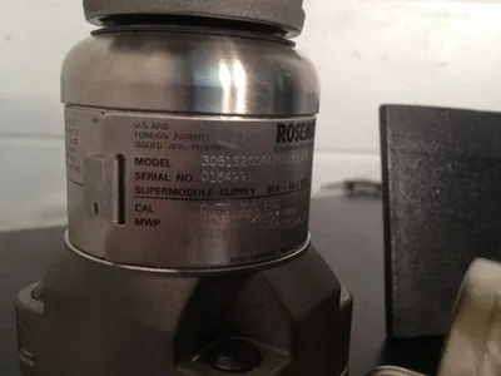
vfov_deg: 40.7
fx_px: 507
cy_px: 188
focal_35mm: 35
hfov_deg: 52.6
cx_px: 250
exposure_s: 1/24
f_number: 2.4
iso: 50
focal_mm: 4.28
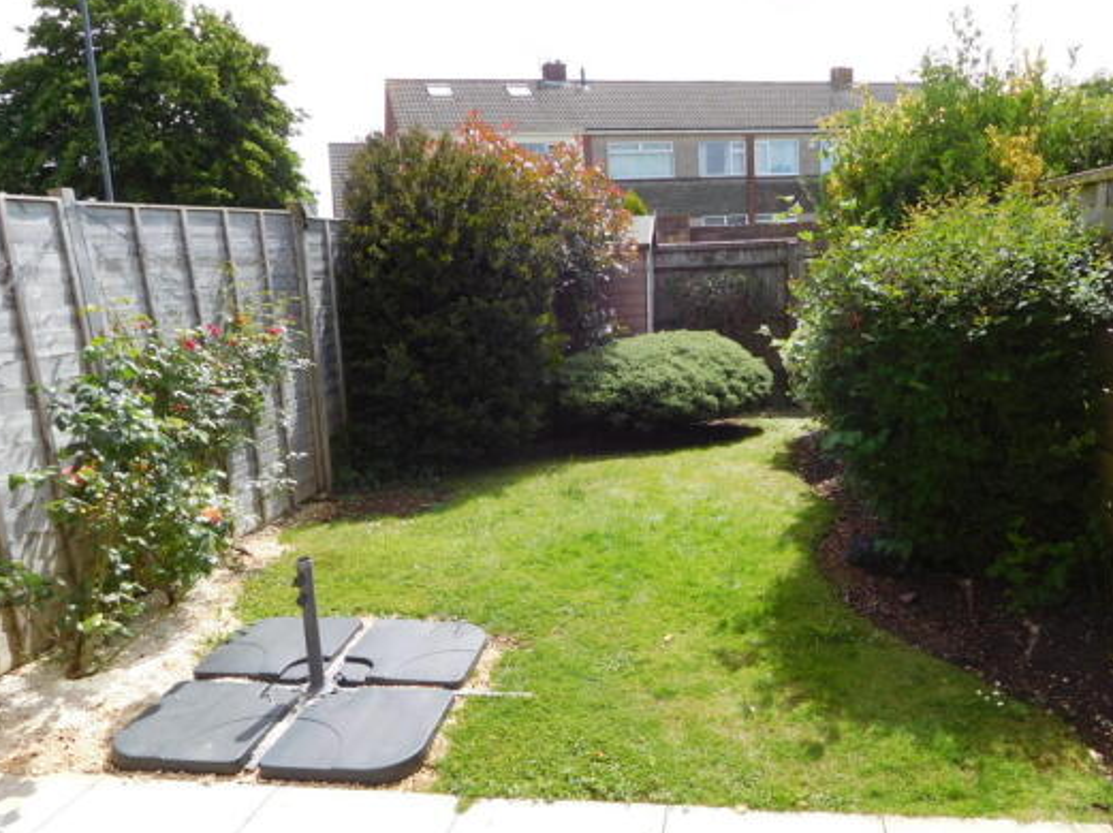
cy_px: 420
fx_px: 900
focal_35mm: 28
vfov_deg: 49.7
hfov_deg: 63.3
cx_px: 612
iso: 125
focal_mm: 4.5
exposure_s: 1/640
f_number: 3.4
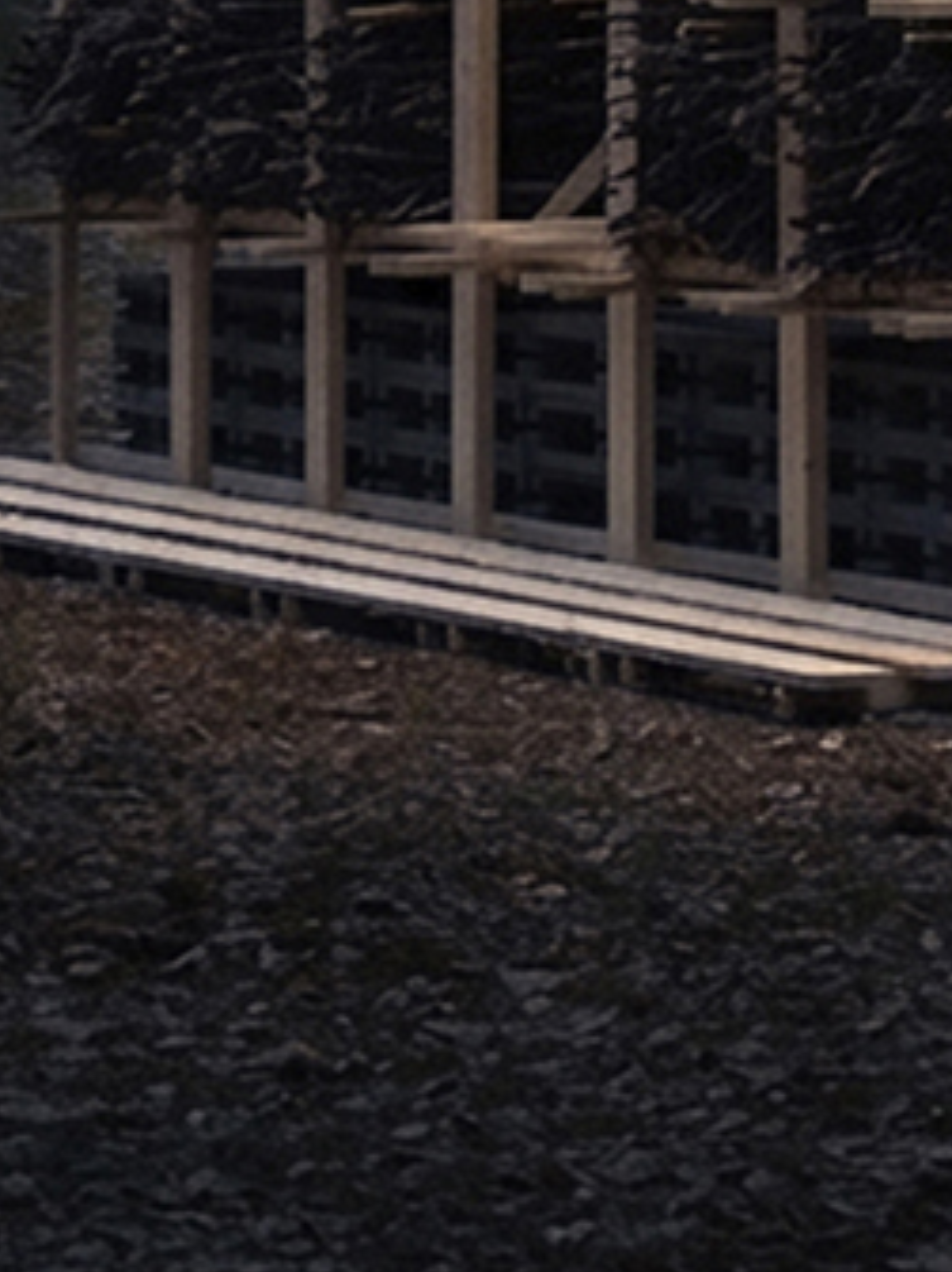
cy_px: -936
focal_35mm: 186
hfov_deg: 8.0
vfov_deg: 10.1
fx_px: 6816
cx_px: 637
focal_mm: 35
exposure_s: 1/800
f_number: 4.5
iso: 800
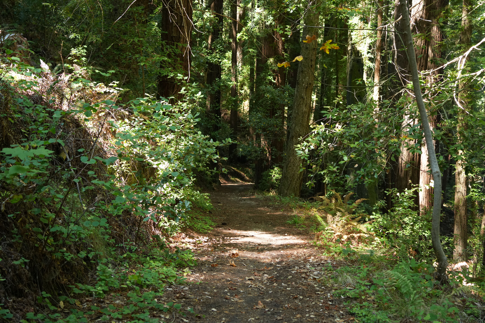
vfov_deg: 27.0
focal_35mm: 50
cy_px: 162
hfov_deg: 39.6
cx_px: 242
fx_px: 674
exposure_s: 1/60
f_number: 4.5
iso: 800
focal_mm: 50
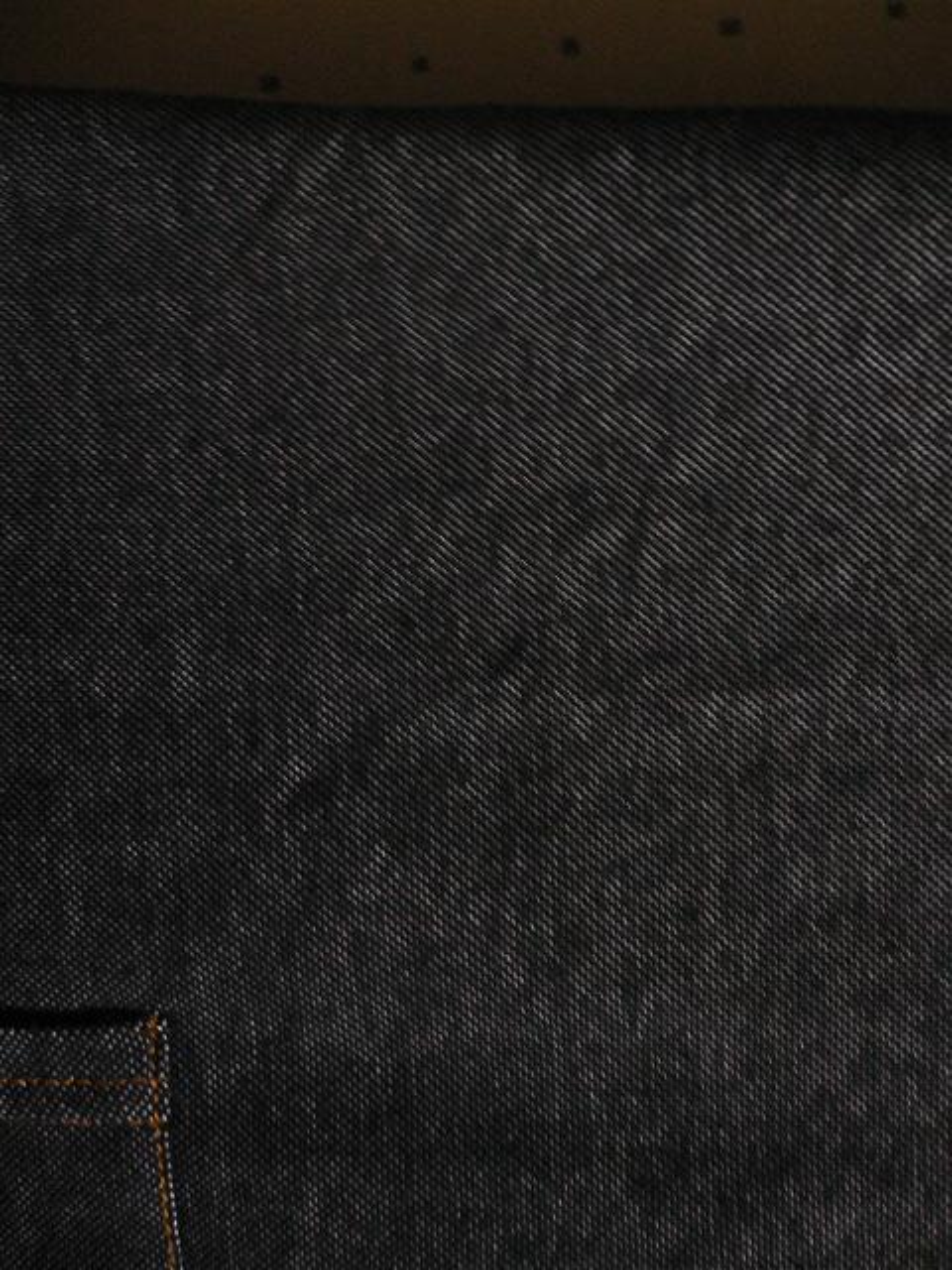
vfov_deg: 52.6
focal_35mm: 35
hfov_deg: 40.7
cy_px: 635
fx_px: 1283
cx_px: 476
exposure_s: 1/8
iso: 200
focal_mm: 5.8
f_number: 2.8
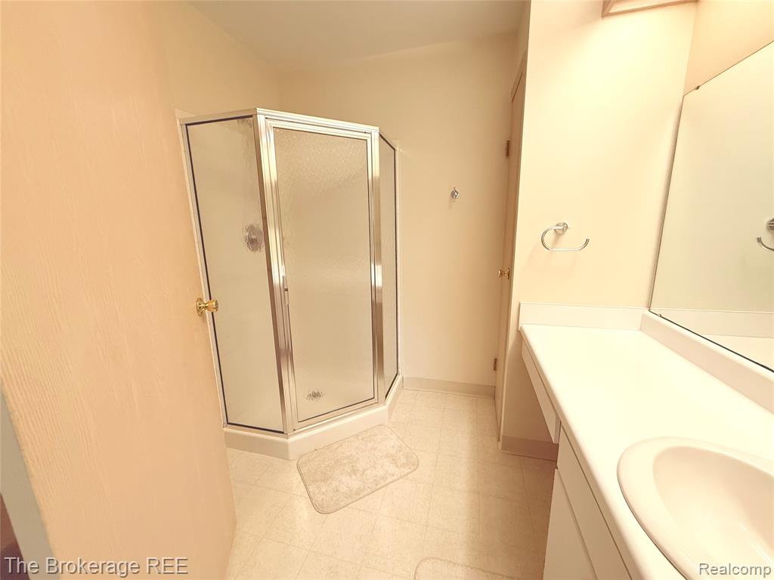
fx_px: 313
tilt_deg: -10.9
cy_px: 290
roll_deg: +1.9
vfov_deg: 85.7
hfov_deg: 102.1
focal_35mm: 14
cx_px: 387
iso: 320
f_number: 2.2
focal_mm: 2.22
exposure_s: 1/120
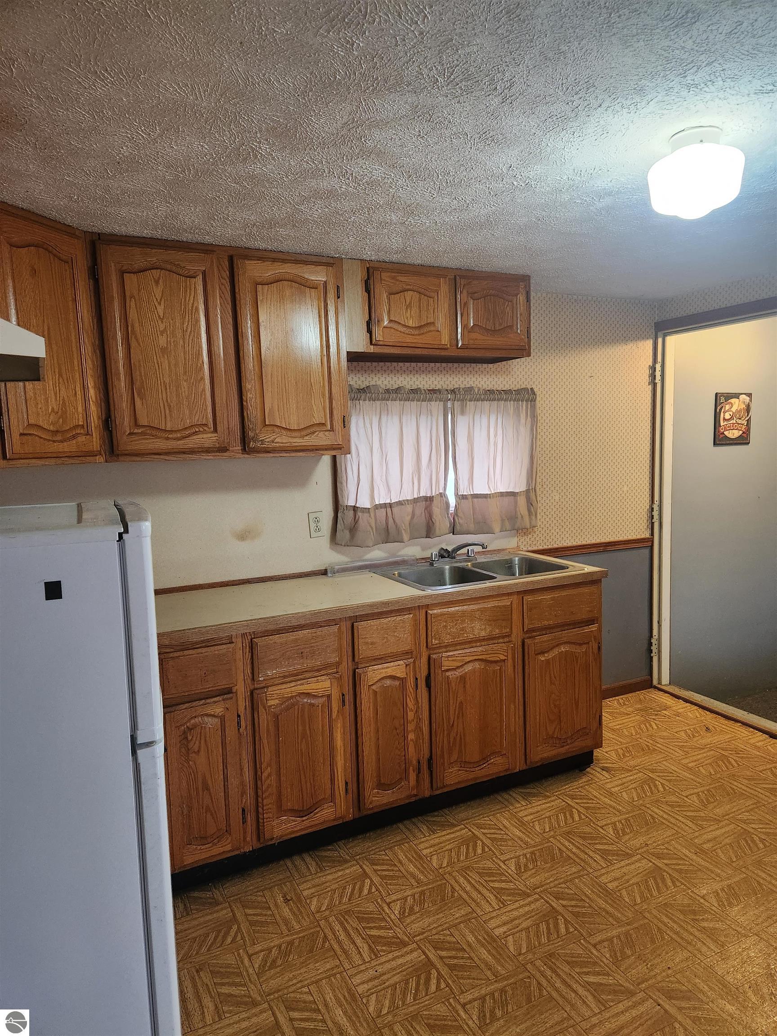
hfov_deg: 58.9
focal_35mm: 23
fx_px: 688
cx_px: 388
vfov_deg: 73.9
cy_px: 518
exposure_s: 1/120
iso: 800
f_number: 1.8
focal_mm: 5.4
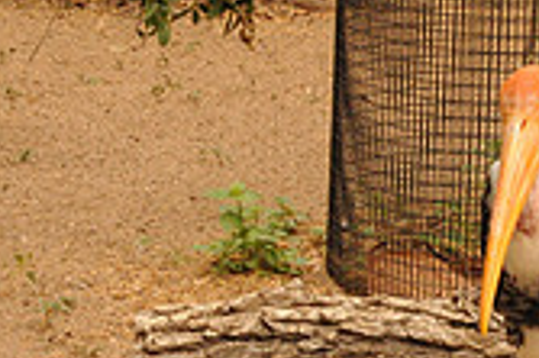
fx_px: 5444
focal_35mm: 364
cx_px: 587
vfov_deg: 3.8
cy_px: 273
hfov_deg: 5.6
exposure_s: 1/200
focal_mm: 70
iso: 1600
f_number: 20
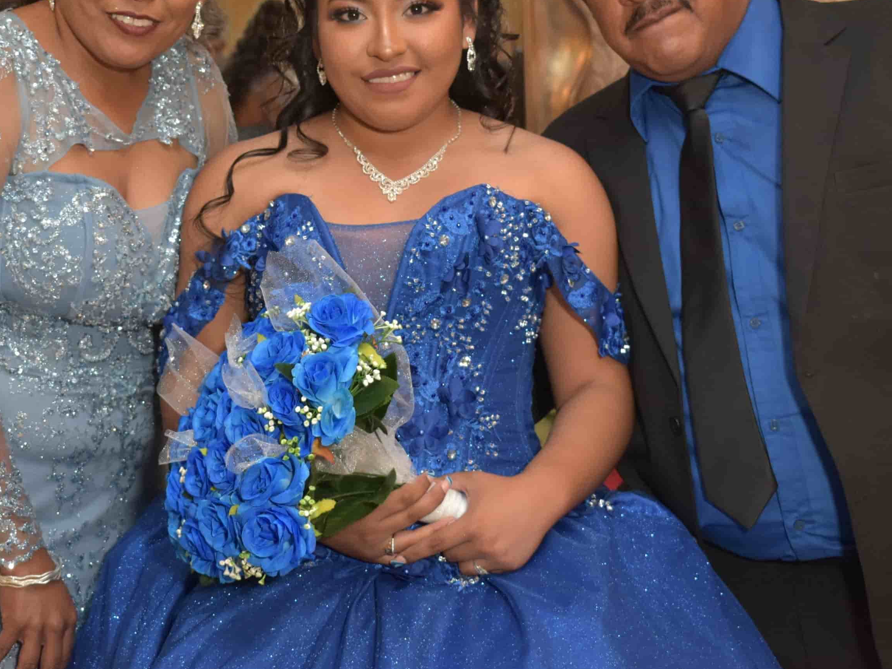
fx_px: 1984
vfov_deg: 19.1
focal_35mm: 77
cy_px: 220
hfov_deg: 25.3
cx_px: 388
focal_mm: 34
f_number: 5
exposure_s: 1/80
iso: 800
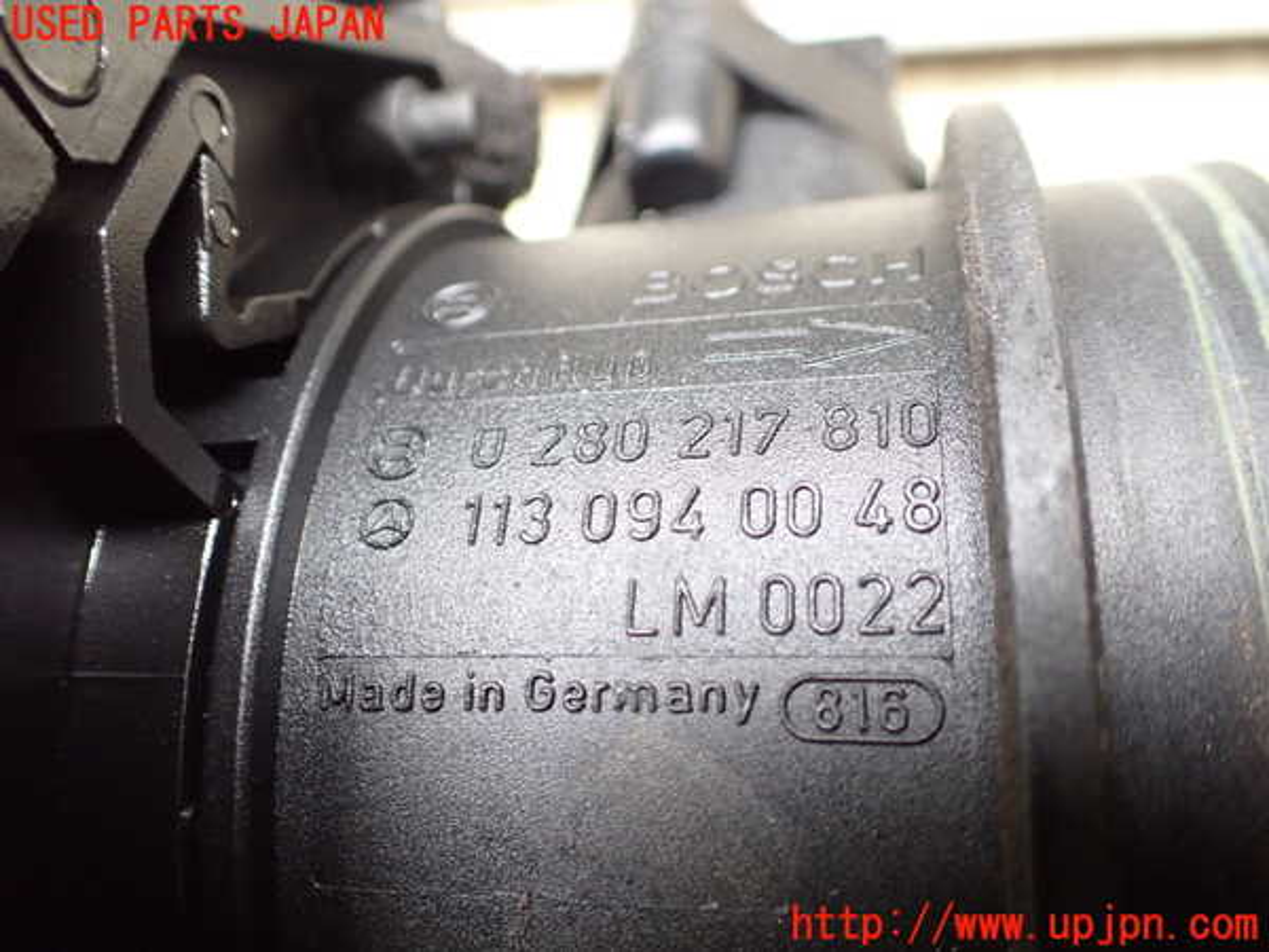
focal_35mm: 30
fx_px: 1100
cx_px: 634
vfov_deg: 46.8
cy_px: 476
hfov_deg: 60.0
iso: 800
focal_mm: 5.4
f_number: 2.3
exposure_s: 1/40
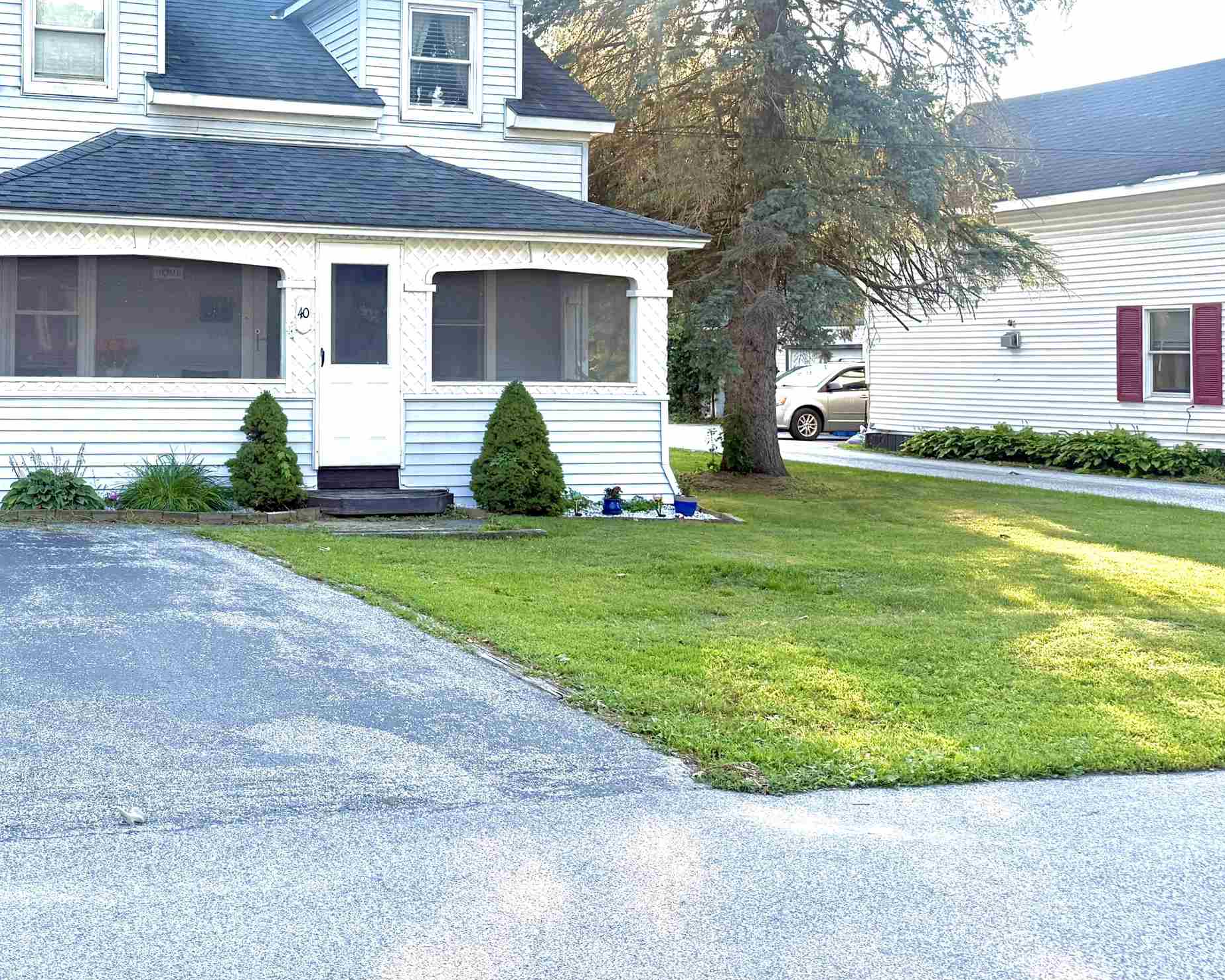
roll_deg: +0.4
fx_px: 1414
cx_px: 212
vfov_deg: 37.6
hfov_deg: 44.1
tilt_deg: +2.0
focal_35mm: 39
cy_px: 296
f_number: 1.78
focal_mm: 6.76
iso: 100
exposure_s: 1/1250
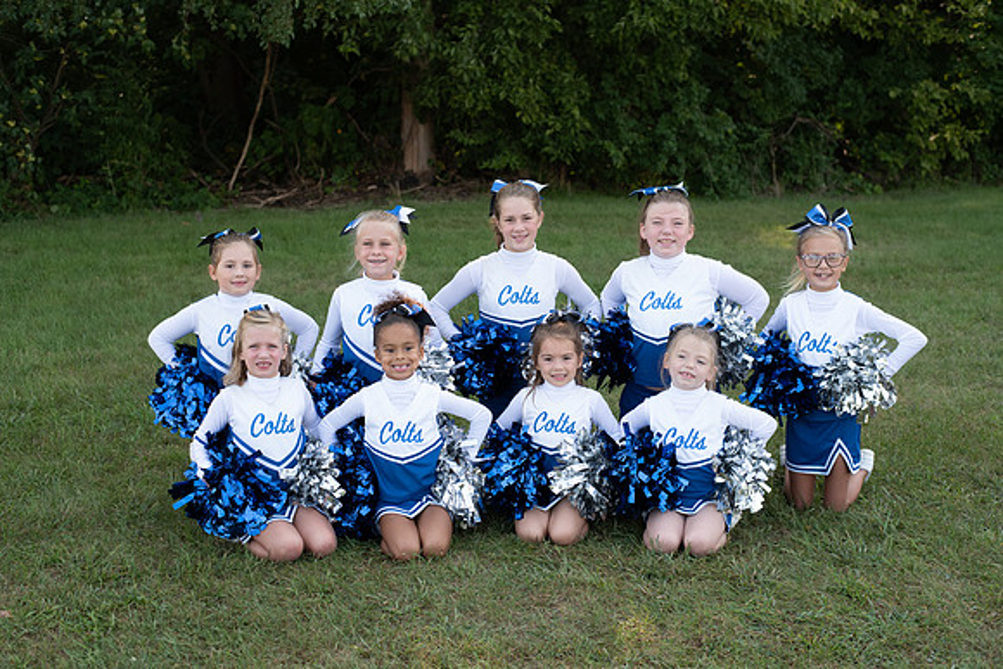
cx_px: 502
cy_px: 334
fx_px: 1393
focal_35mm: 50
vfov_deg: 27.0
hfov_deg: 39.6
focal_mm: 50
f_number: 4
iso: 800
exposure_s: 1/1250
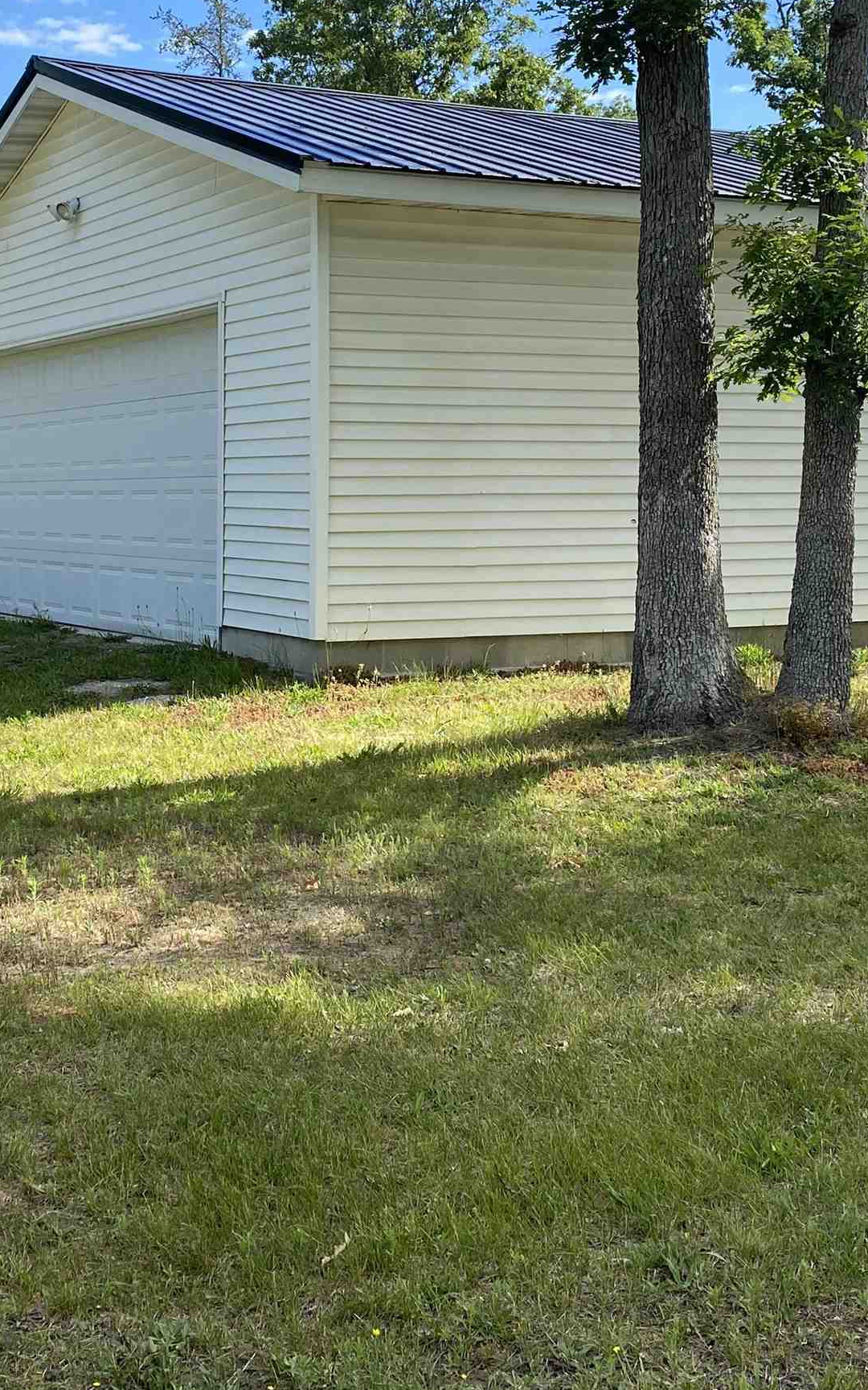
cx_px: 241
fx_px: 1855
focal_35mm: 49
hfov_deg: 26.1
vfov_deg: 40.6
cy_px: 470
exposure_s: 1/1565
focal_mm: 4.25
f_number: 1.8
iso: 32
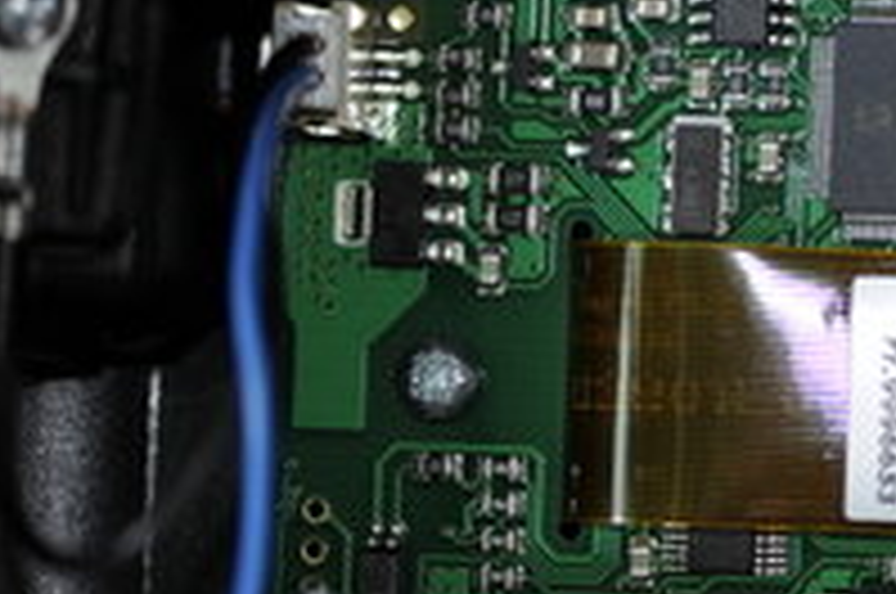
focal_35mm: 317
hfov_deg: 6.4
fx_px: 7877
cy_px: 248
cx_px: 1265
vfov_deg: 4.3
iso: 320
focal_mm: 105
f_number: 4
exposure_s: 1/60
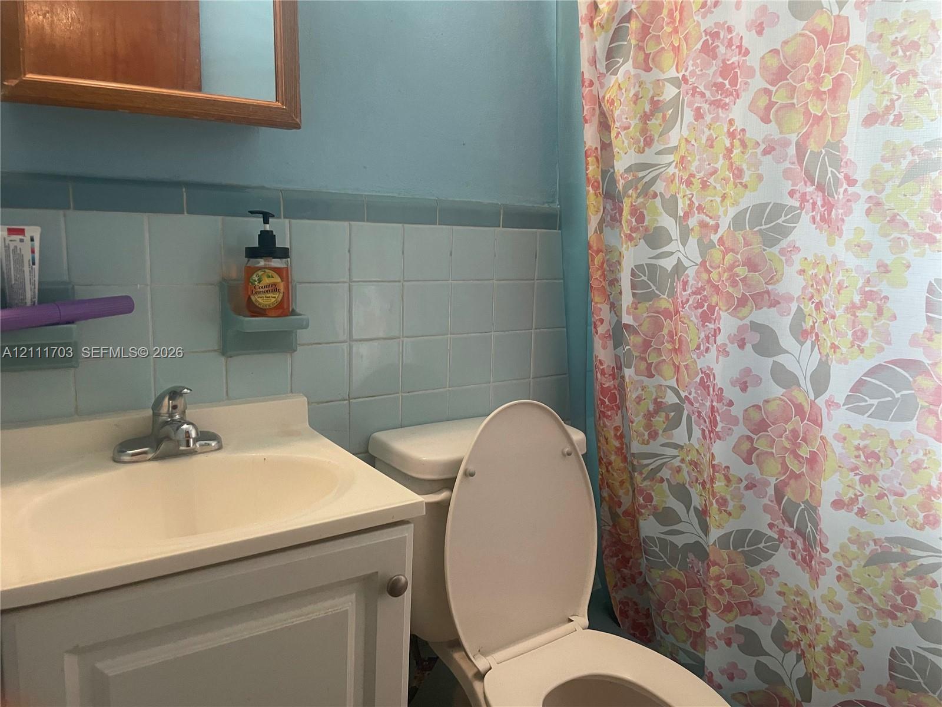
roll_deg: -1.8
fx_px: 708
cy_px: 354
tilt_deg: -9.3
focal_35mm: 26
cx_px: 471
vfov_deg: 53.1
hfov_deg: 67.3
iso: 125
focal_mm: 4.2
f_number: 1.6
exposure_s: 1/60
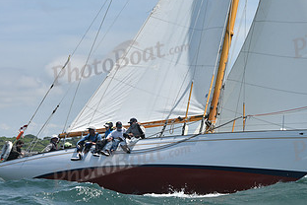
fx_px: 1109
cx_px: 242
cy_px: 98
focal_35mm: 130
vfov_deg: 10.5
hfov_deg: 15.7
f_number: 7.1
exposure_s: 1/1250
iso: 250
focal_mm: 70
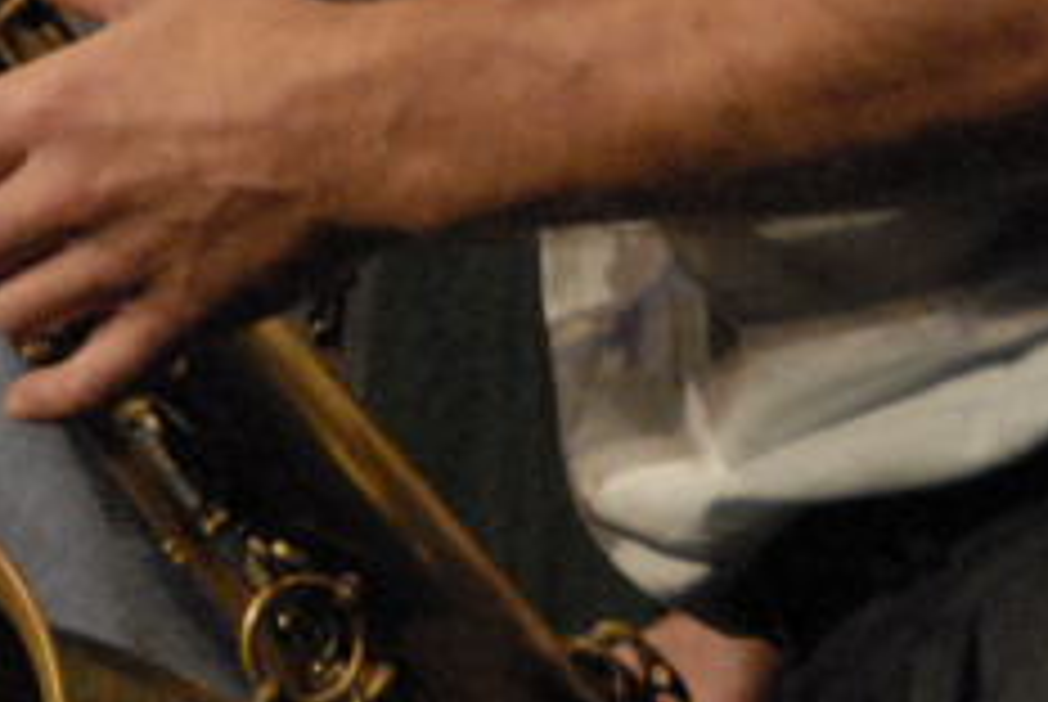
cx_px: -288
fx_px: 16058
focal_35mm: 551
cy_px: -639
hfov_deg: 3.7
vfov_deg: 2.5
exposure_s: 1/160
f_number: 5.3
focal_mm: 95
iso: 1600
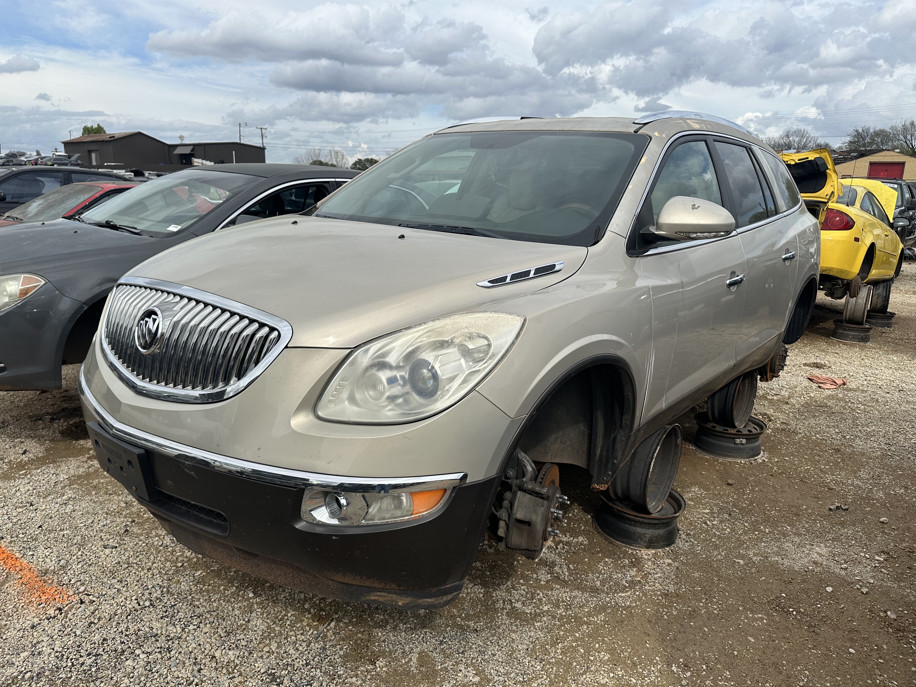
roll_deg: -1.7
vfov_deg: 56.8
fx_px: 635
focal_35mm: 24
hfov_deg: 71.6
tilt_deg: -12.7
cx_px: 458
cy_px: 344
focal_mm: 6.86
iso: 80
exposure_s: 1/5000
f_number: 1.78
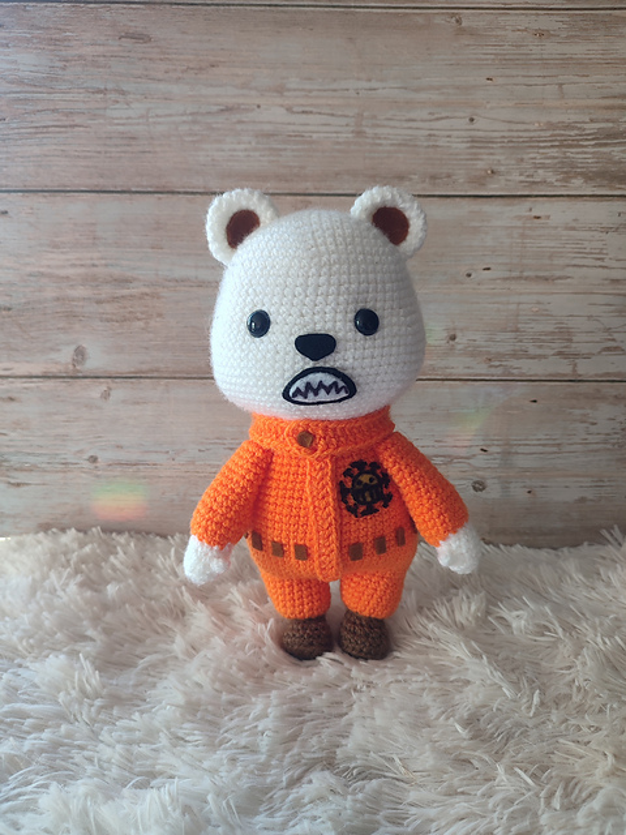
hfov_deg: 56.8
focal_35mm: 24
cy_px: 418
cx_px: 313
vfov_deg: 71.6
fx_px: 579
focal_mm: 5.89
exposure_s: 1/33
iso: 221
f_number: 1.89
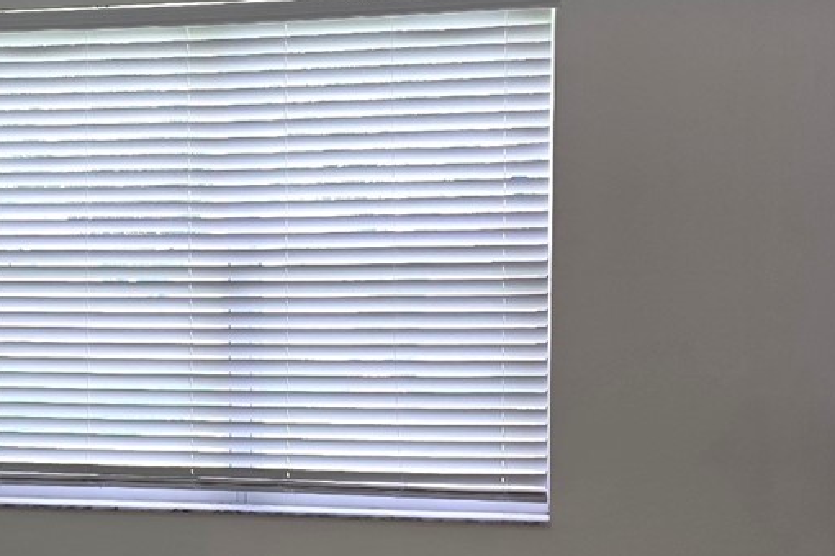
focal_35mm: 75
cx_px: 123
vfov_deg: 18.2
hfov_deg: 26.3
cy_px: 332
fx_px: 1739
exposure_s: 1/120
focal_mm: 6.3
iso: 80
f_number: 1.7
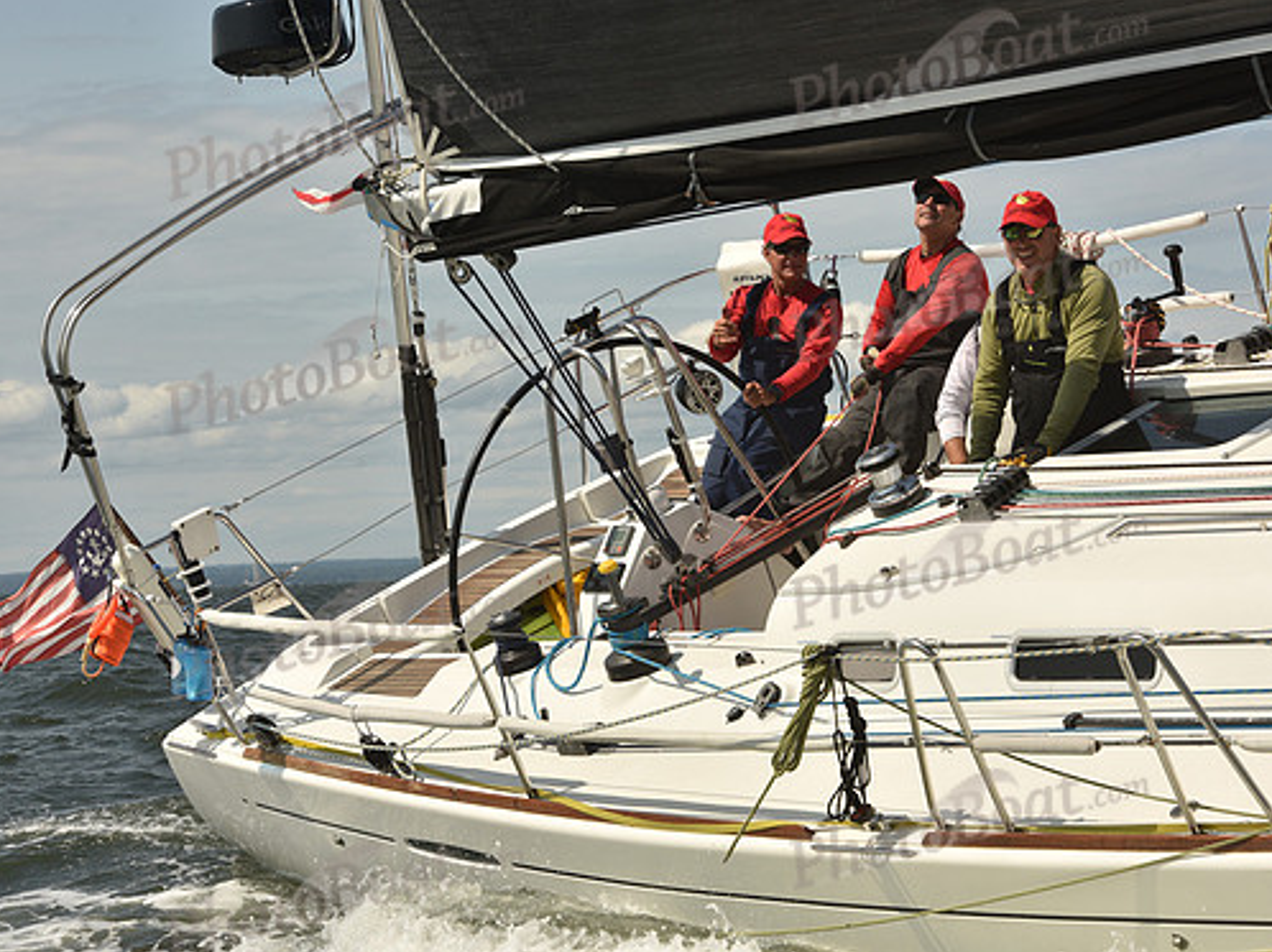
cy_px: 466
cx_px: 659
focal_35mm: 130
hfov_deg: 15.2
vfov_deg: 11.4
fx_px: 4775
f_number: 11
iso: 250
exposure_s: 1/800
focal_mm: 116
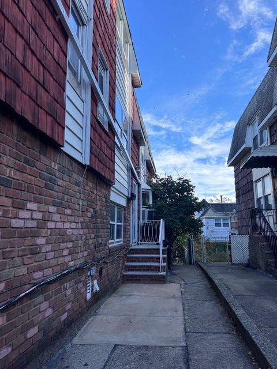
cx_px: 144
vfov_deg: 69.4
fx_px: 267
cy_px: 181
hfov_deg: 54.9
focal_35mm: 25
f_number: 1.78
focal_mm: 6.76
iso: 80
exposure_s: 1/1721
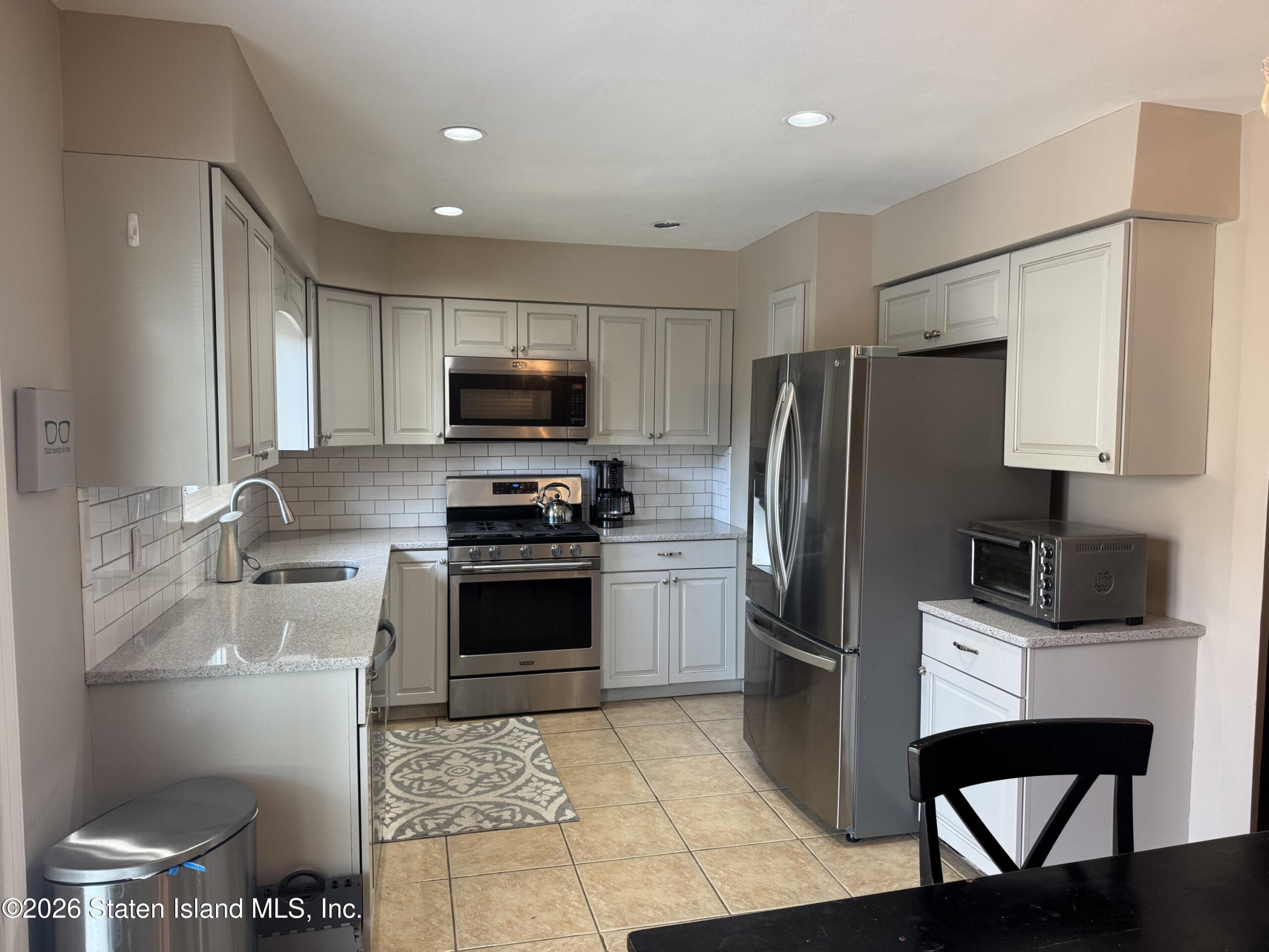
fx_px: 880
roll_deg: +0.3
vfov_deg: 56.8
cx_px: 634
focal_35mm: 24
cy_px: 476
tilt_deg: -3.5
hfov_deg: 71.6
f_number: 1.78
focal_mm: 6.76
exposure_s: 1/60
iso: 160
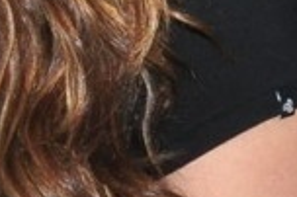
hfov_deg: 5.3
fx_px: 3115
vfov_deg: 3.6
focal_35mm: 378
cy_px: -58
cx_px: -358
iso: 800
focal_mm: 32
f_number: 20
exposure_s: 1/125
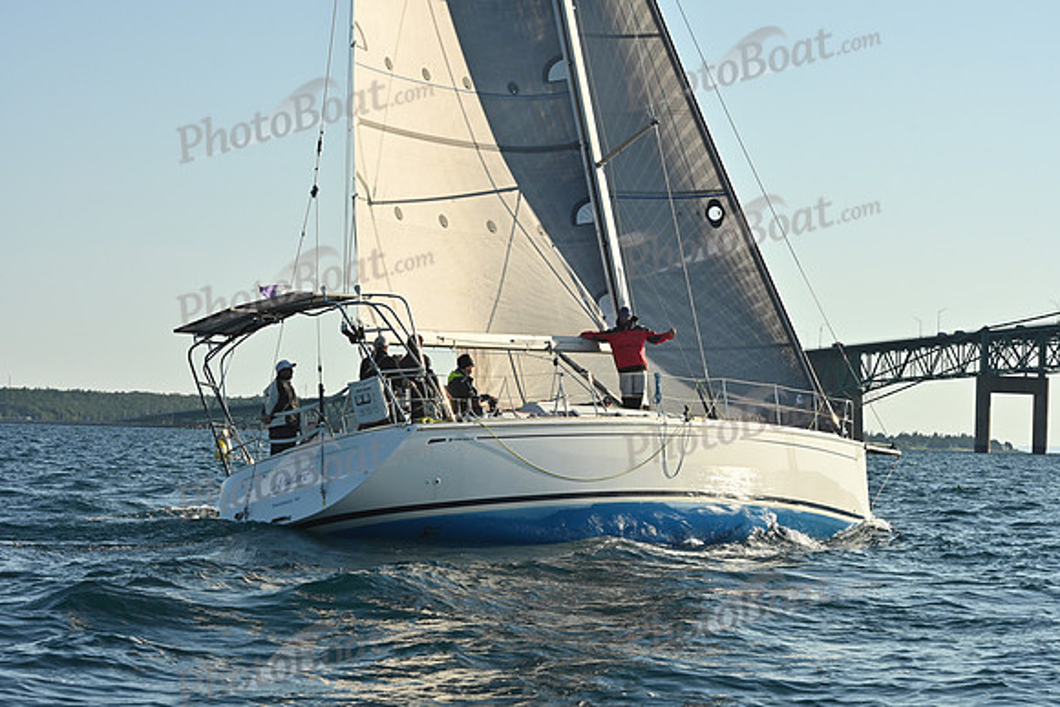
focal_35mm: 98
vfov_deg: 14.0
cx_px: 530
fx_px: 2886
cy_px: 354
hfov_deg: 20.8
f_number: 14
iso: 800
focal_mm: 98
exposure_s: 1/1000
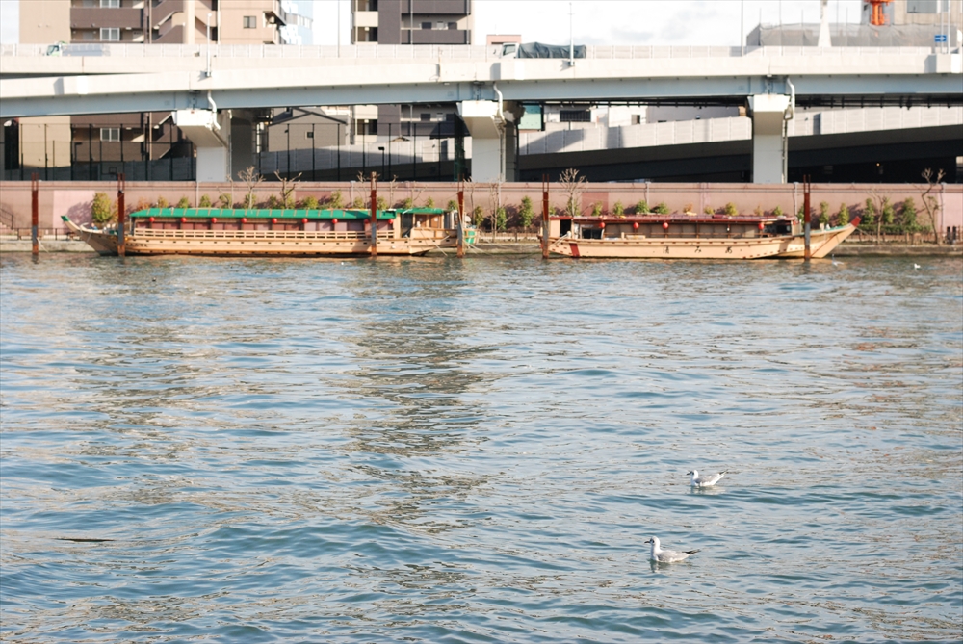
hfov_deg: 27.0
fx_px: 2008
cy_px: 322
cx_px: 482
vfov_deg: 18.2
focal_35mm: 75
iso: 400
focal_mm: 50
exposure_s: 1/1250
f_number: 5.6
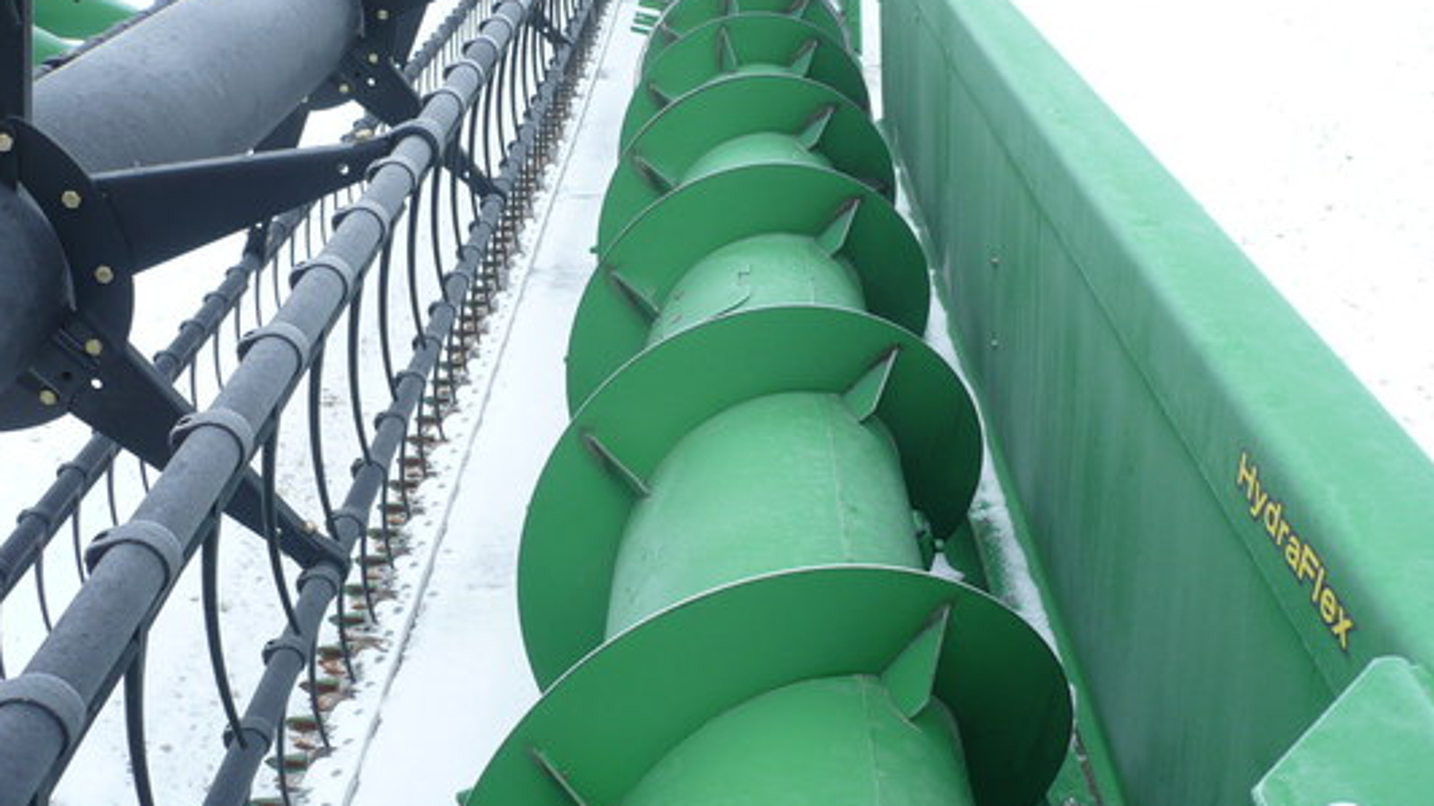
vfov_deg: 30.4
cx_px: 706
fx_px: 1483
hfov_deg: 51.6
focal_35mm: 39
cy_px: 469
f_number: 2.8
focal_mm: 5.8
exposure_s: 1/100
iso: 100
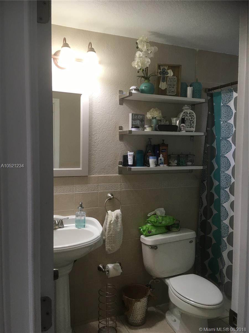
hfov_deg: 48.2
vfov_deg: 61.7
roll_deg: -0.5
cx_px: 124
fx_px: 278
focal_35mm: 29
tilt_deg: -5.3
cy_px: 166
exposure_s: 1/30
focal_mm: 4.15
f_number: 2.2
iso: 40
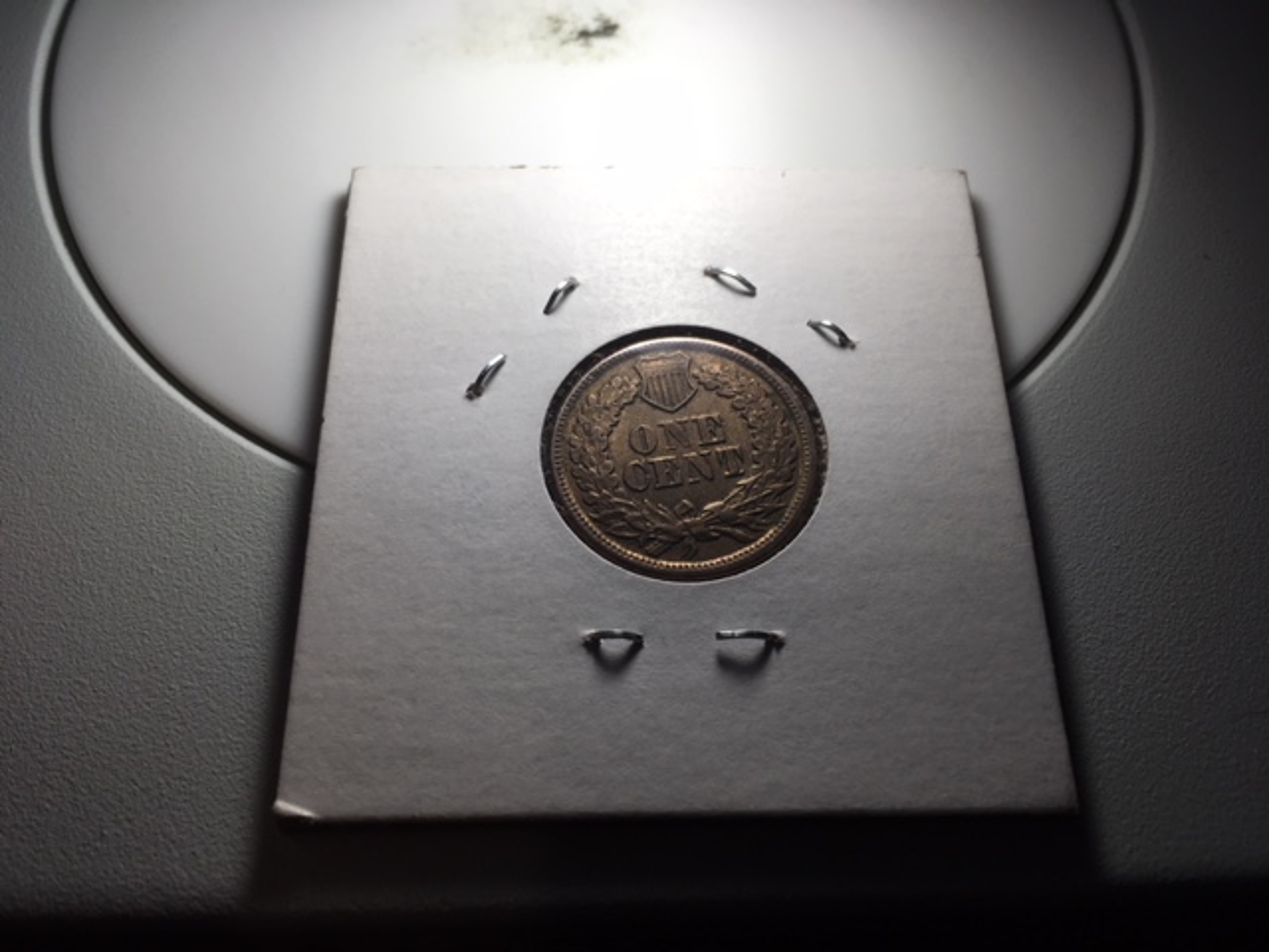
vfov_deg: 48.2
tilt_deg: -62.9
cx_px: 634
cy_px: 476
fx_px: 1063
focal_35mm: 29
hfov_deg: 61.7
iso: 25
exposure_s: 1/126
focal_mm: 4.15
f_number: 2.2
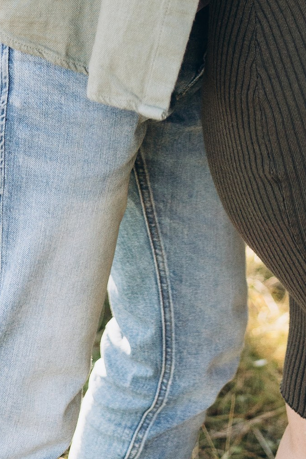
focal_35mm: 143
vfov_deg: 12.8
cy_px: -413
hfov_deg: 9.6
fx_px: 1822
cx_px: 254
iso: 250
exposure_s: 1/1250
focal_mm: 35
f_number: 2
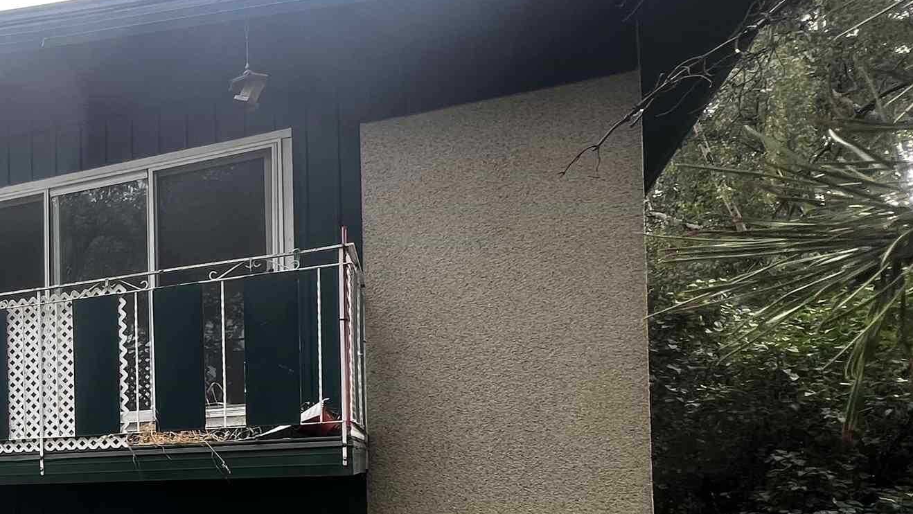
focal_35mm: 33
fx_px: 799
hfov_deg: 48.4
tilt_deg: +1.1
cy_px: 491
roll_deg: +1.1
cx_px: -11
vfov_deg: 33.2
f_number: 1.8
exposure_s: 1/99
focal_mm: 1.57
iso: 40
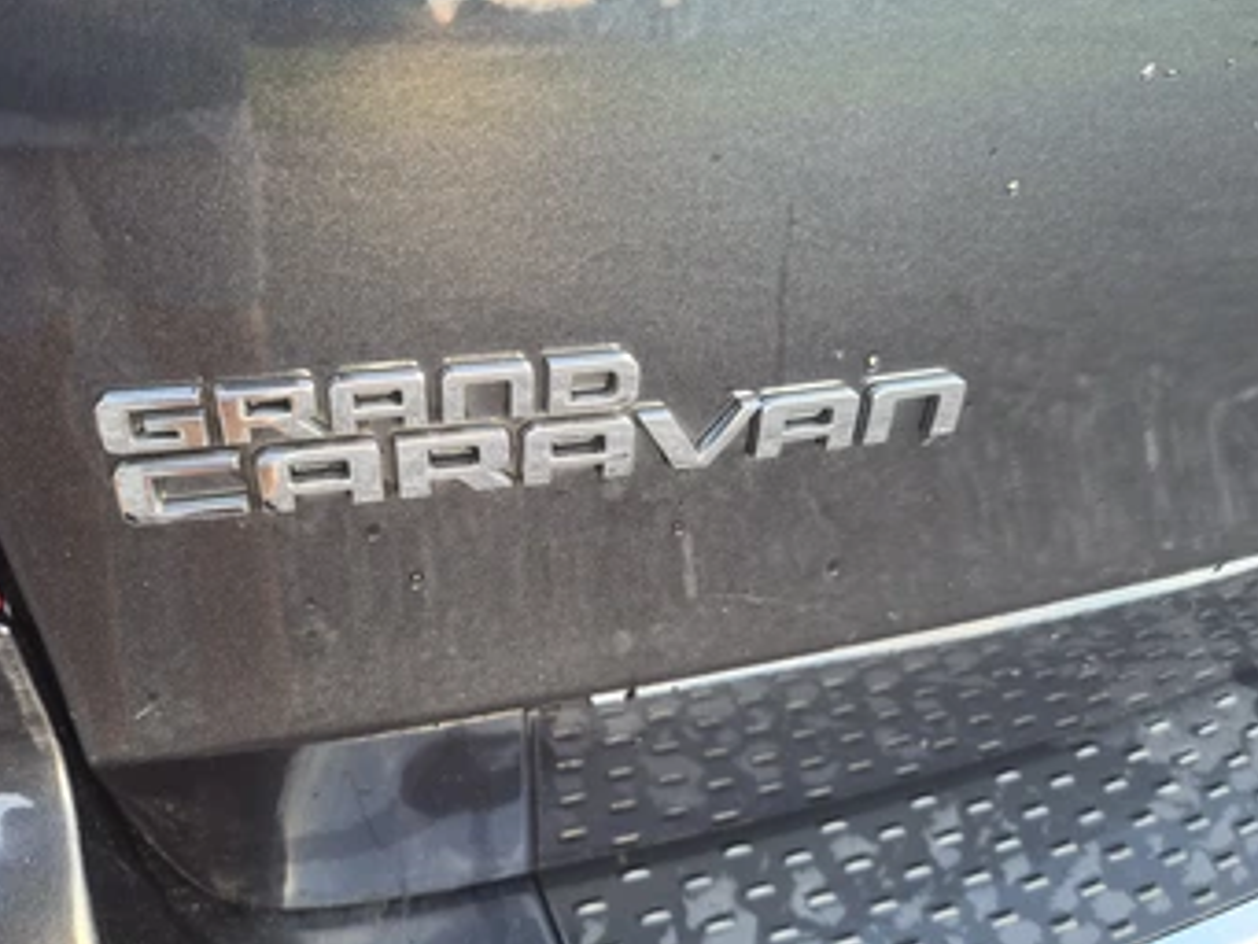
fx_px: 982
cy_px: 454
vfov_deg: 51.4
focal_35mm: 27
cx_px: 550
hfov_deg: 65.1
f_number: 1.8
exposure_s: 1/120
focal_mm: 5.4
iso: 400
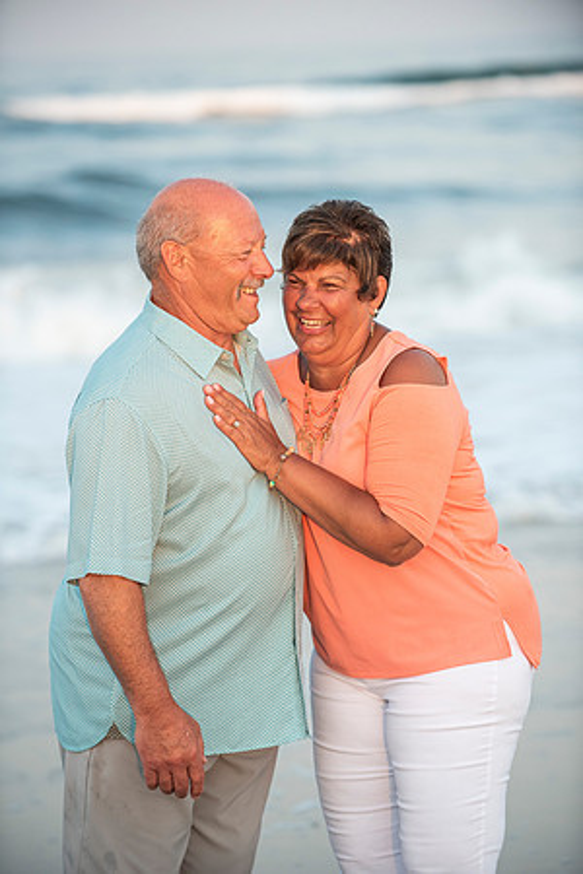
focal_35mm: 150
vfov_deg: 13.7
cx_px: 292
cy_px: 437
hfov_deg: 9.1
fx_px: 3643
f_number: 3.5
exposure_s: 1/1250
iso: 800
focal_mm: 150
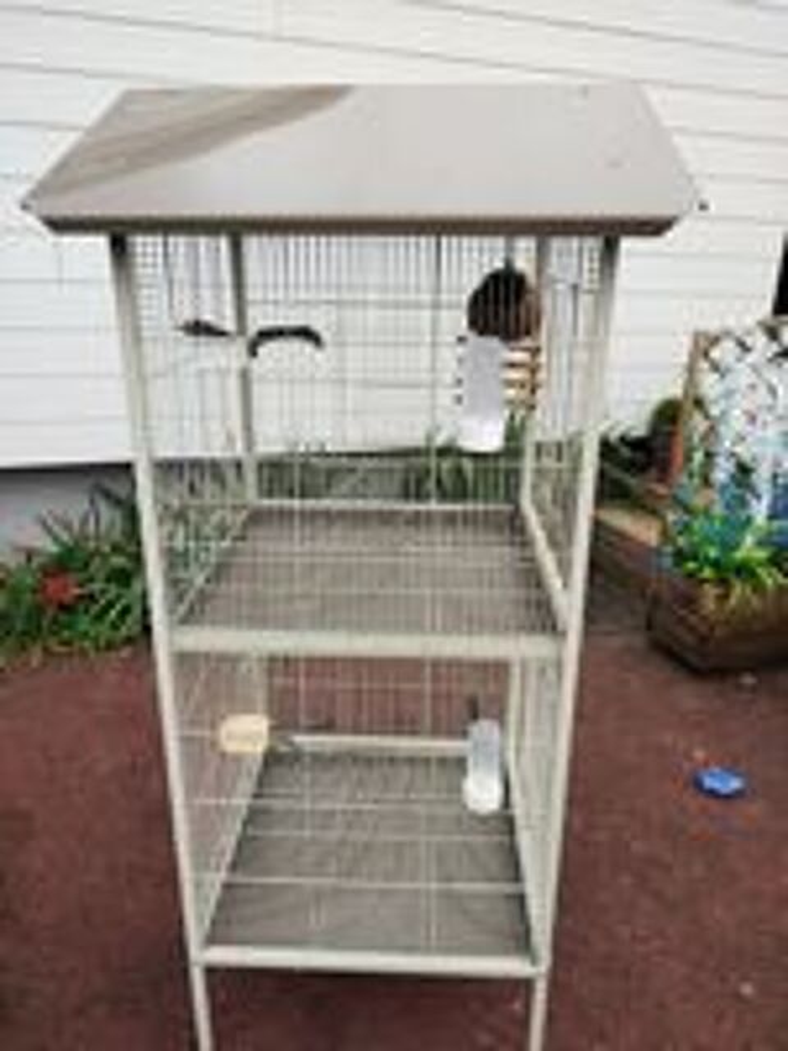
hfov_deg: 53.1
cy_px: 526
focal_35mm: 26
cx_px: 394
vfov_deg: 67.3
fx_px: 789
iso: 100
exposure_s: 1/482
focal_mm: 4.75
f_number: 1.8
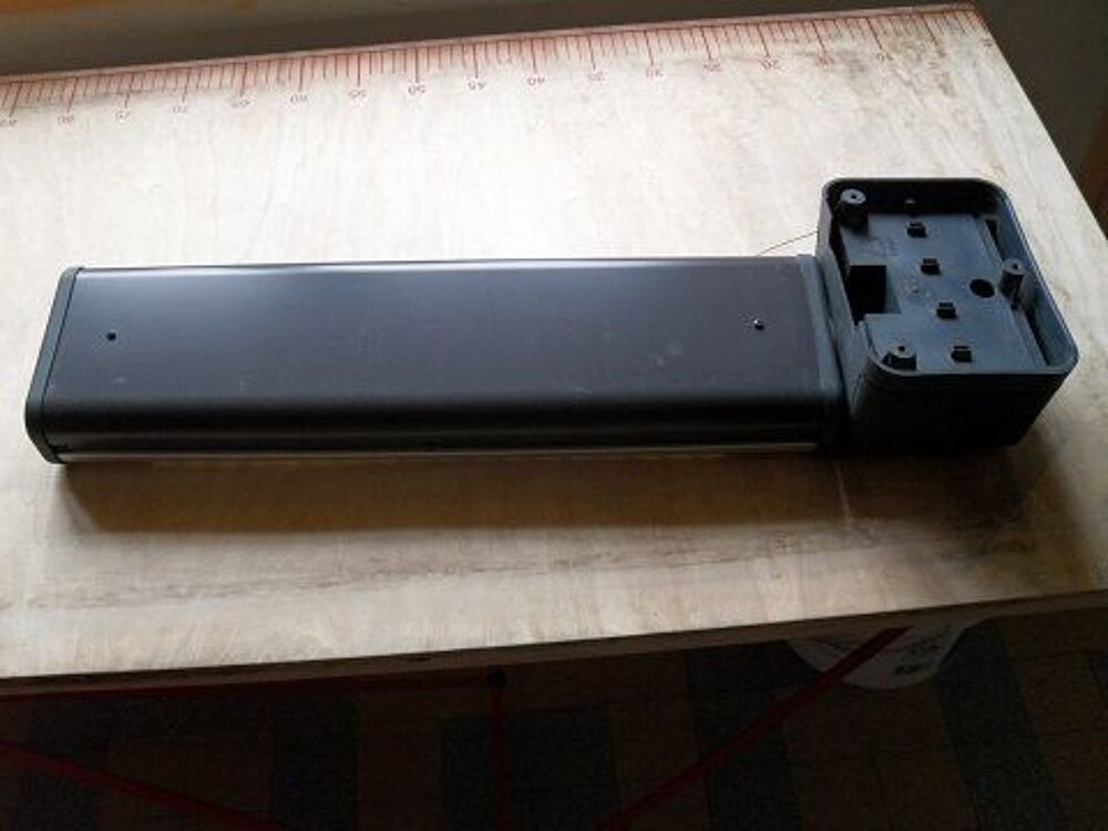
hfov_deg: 52.6
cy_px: 416
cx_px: 554
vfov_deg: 40.7
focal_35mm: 35
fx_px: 1120
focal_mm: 6.2
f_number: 2.8
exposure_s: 1/45
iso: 120
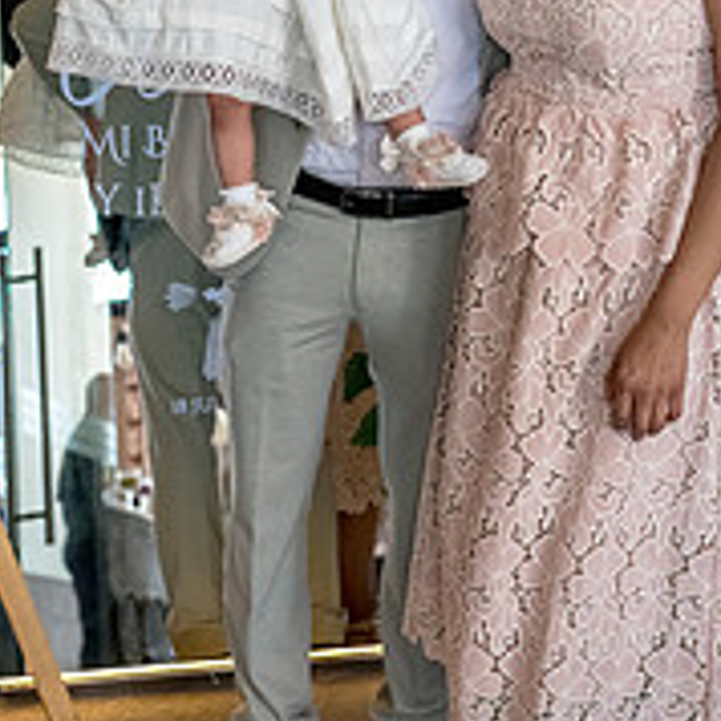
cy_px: 190
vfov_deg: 22.9
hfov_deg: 23.1
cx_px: 360
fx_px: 1767
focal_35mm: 75
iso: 2000
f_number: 3.2
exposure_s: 1/800
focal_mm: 35
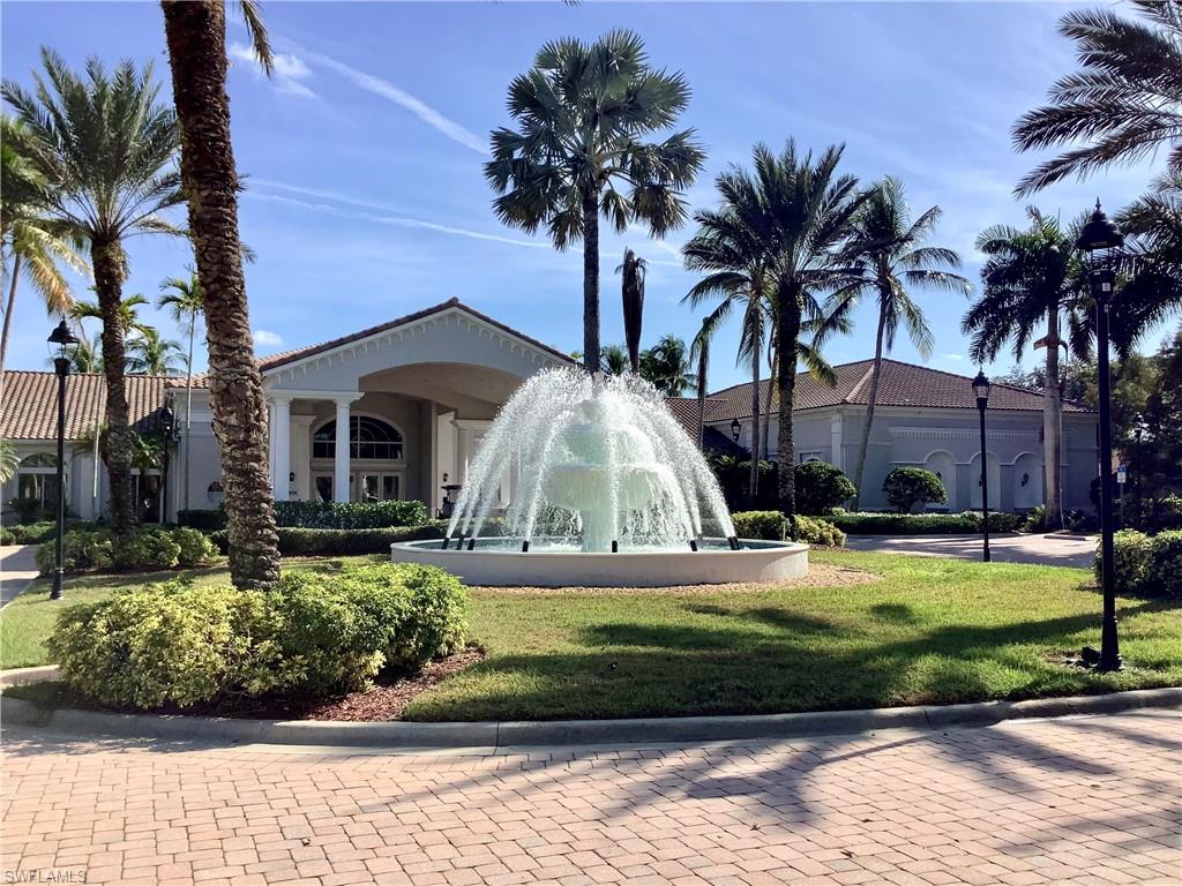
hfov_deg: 58.4
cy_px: 443
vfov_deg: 45.4
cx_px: 591
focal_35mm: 31
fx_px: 1059
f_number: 2.4
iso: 25
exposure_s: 1/1631
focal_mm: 3.3
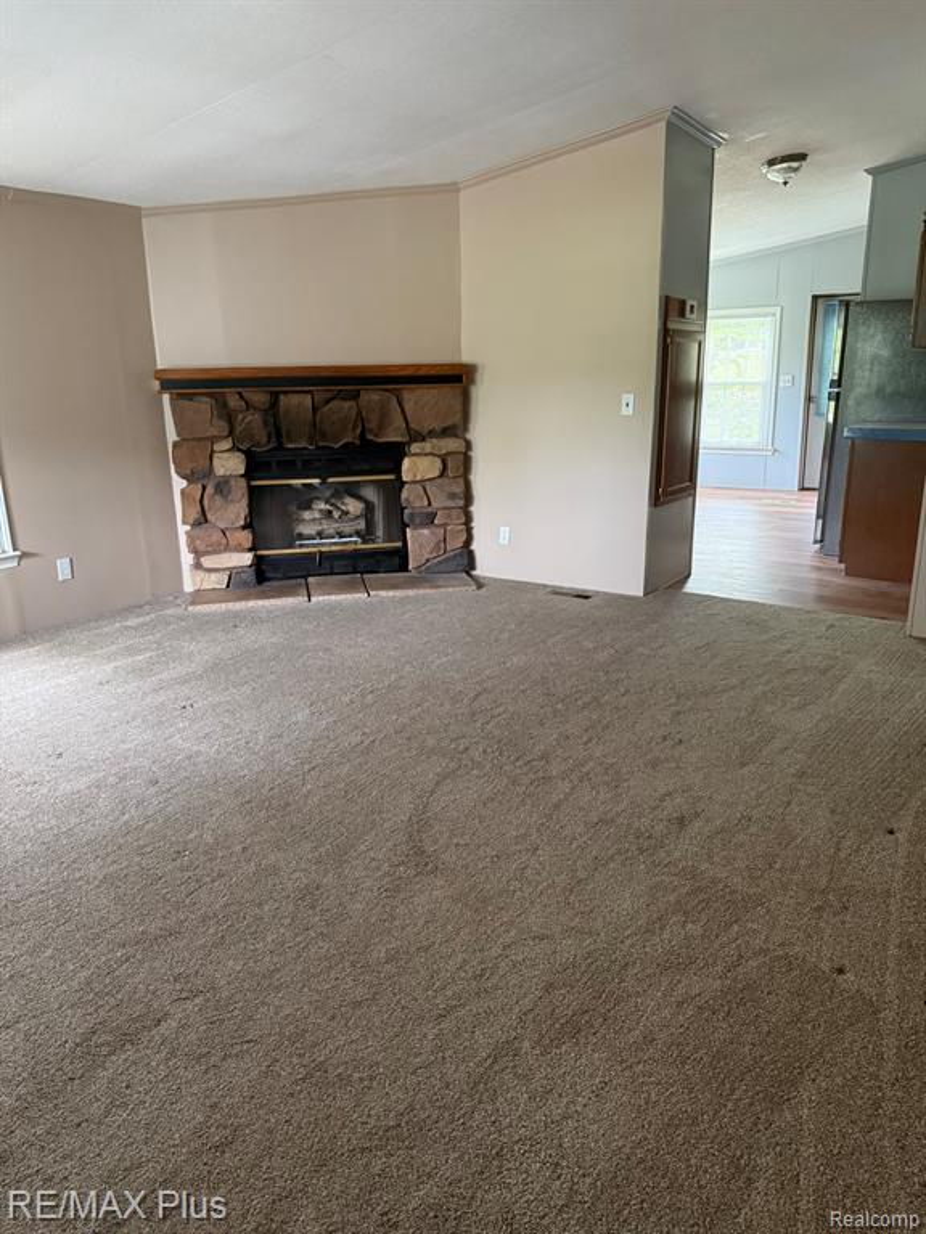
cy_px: 617
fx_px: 856
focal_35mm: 24
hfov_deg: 56.8
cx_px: 463
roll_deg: +1.3
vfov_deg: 71.6
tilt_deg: -15.1
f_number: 1.78
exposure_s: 1/60
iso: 800
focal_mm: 6.76
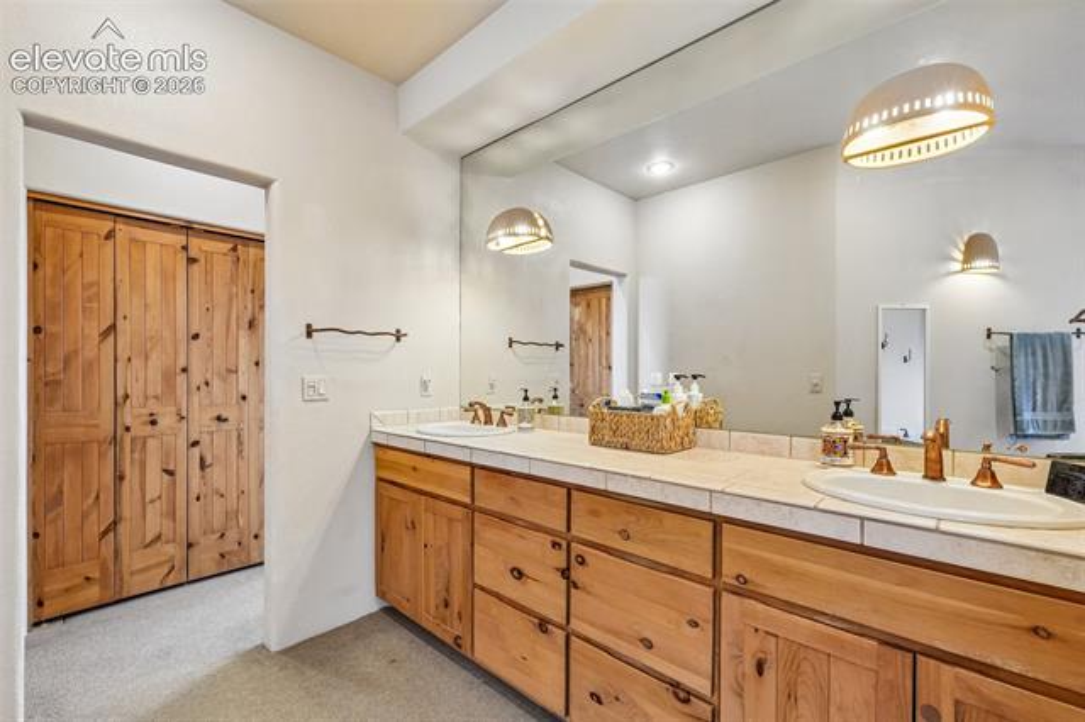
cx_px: 542
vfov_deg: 77.3
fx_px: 452
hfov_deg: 100.4
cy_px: 361
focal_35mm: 15
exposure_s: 1/30
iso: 800
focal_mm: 10
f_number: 8
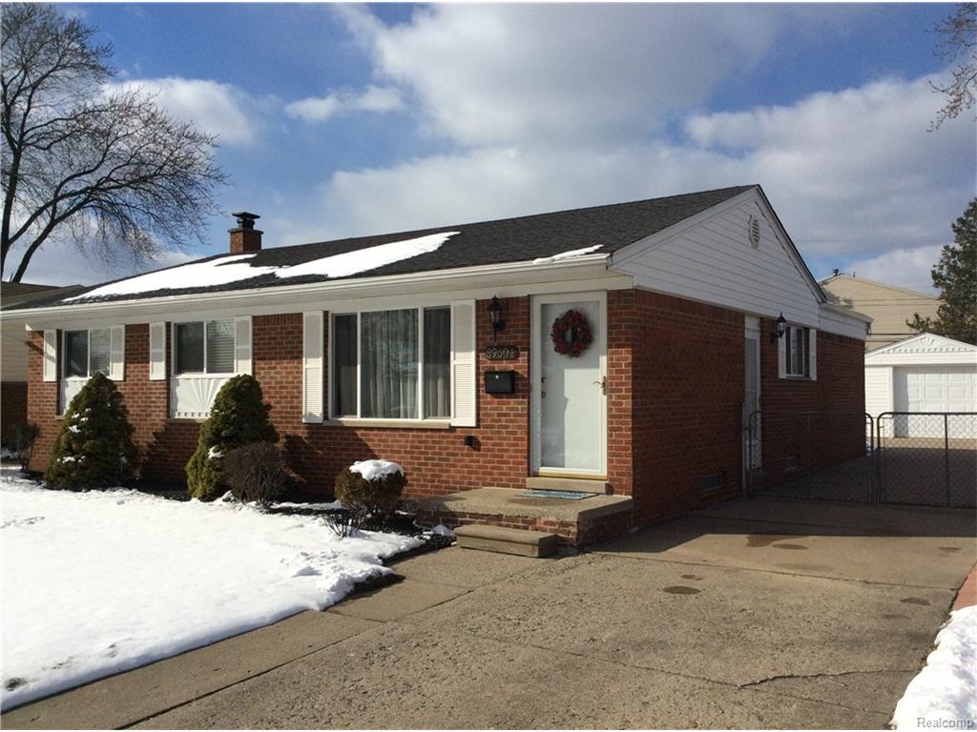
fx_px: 903
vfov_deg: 44.2
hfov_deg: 56.8
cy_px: 366
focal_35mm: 32
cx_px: 488
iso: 32
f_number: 2.4
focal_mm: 3.3
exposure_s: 1/2865
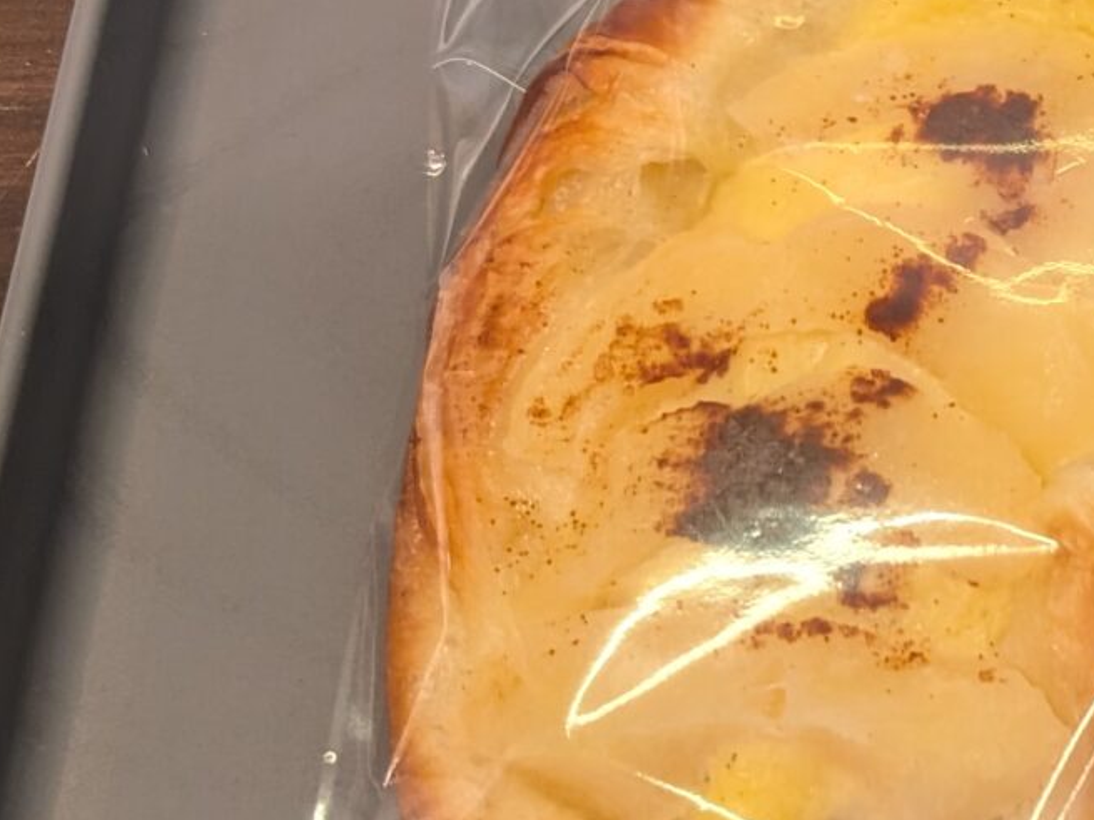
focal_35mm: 94
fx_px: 2970
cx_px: 1866
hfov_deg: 17.6
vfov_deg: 15.7
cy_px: 402
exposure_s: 1/100
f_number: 1.68
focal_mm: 6.9
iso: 94
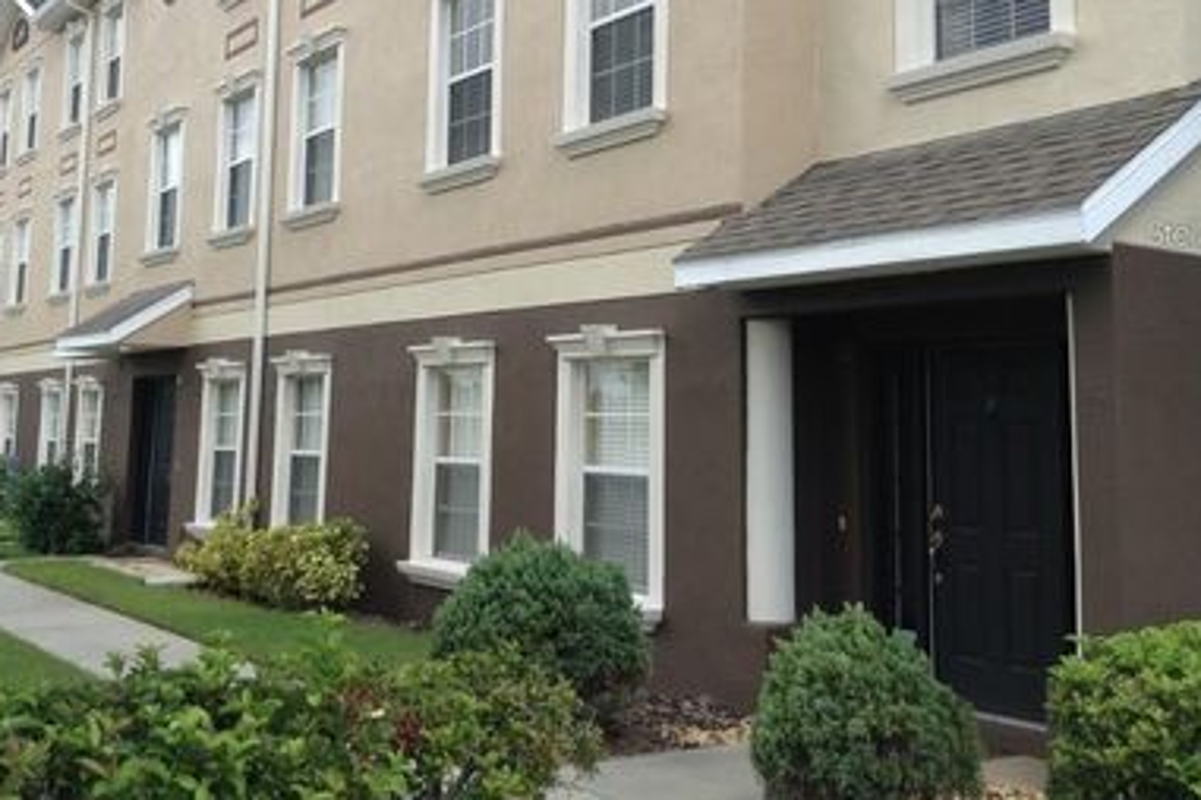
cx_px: 504
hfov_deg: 43.5
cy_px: 233
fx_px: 1501
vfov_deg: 29.5
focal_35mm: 45
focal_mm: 3.3
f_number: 2.4
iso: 25
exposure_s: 1/325
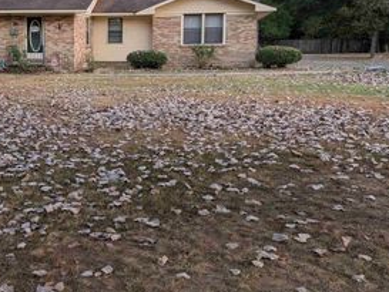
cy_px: 113
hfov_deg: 41.3
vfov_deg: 32.8
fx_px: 495
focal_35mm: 44
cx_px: 83
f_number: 1.68
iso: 60
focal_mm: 6.9
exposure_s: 1/149
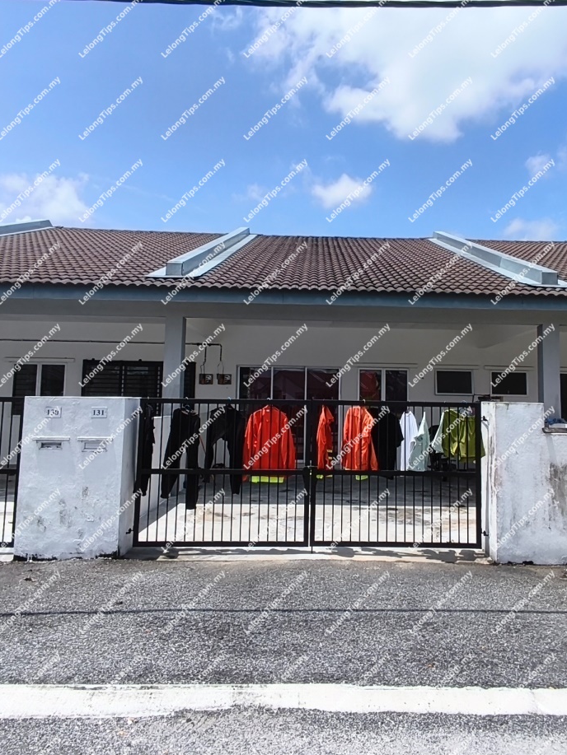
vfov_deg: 79.0
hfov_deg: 59.6
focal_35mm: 21
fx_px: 459
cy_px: 381
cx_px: 433
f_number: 2.2
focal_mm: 1.65
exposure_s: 1/2179
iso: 50
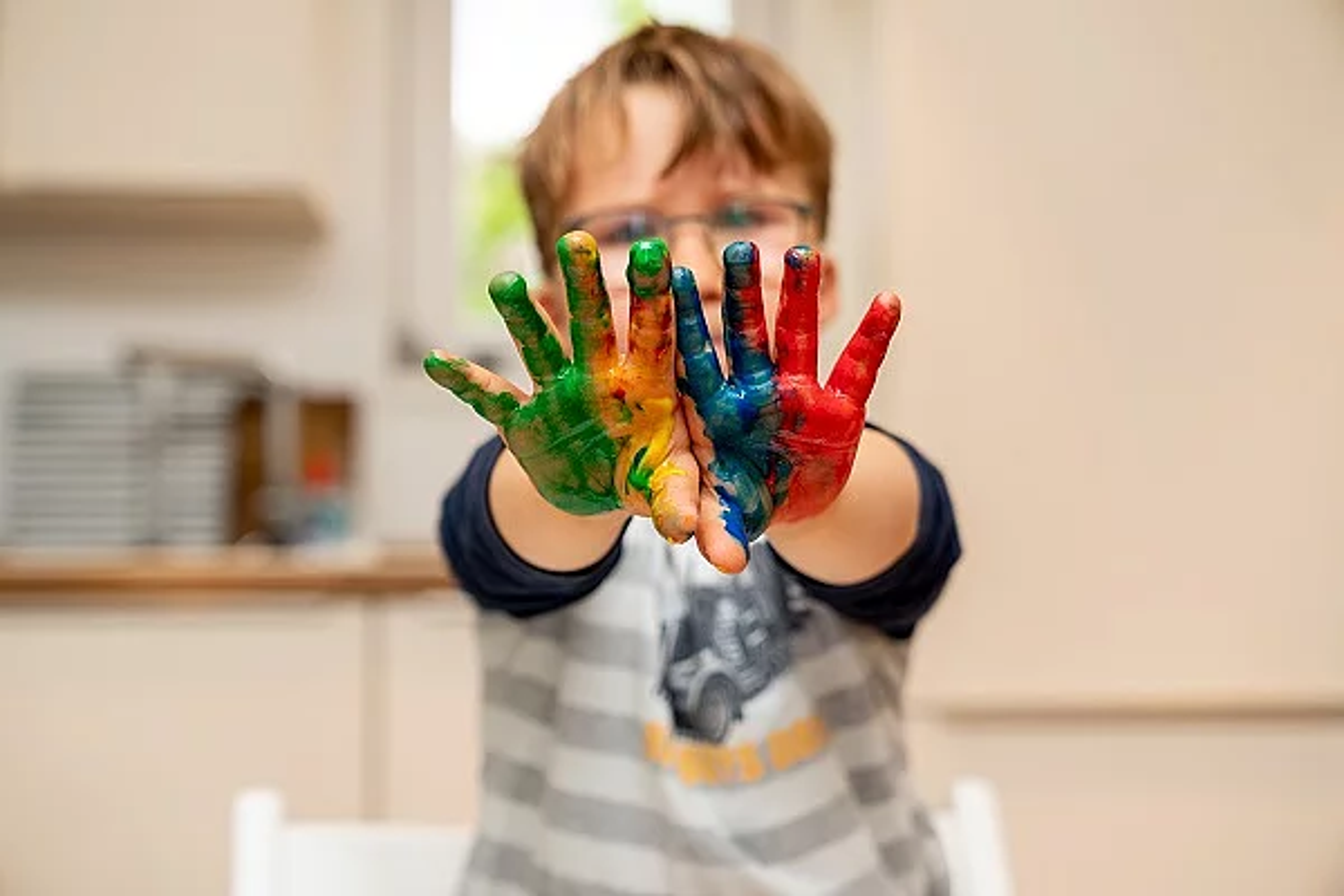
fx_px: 2128
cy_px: 448
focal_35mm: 57
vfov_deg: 23.8
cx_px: 672
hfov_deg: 35.1
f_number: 3.5
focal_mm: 57
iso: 400
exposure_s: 1/125
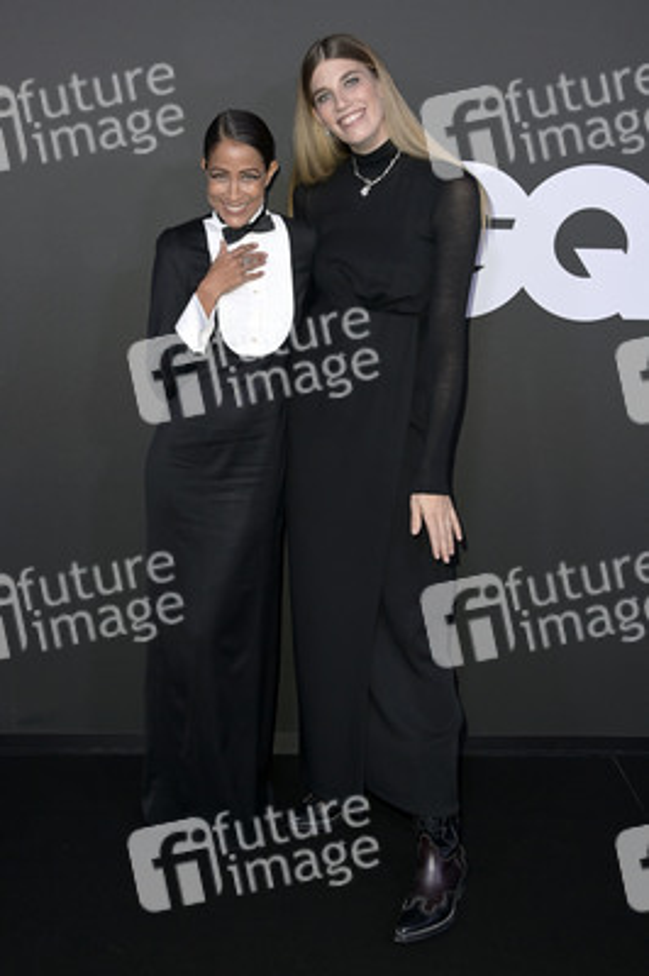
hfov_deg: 36.8
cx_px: 324
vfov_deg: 53.2
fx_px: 975
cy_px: 488
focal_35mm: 36
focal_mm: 36
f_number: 5.6
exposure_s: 1/250
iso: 800
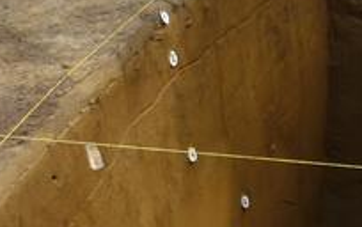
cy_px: 267
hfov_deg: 16.4
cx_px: 479
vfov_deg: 10.8
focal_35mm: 120
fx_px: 1185
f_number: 2.8
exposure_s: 1/500
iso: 100
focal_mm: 5.5
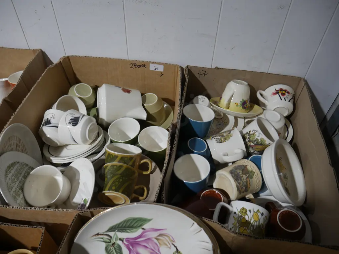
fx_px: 274
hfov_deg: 63.4
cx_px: 170
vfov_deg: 49.8
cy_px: 127
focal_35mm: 28
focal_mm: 14
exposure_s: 1/60
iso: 320
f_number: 3.5
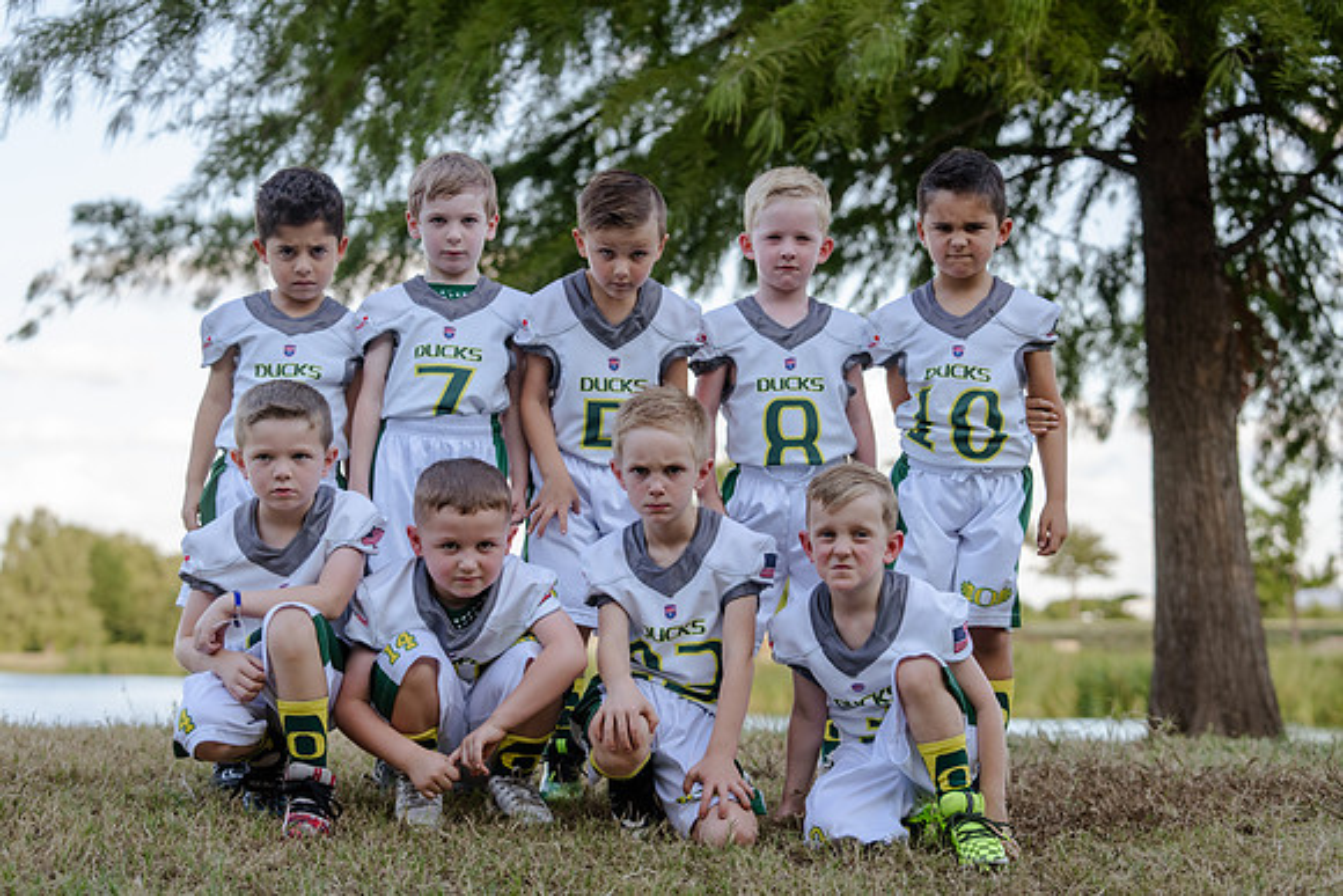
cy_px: 448
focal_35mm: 70
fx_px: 2612
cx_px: 672
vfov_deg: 19.5
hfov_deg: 28.8
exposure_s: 1/400
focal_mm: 70
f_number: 3.5
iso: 250
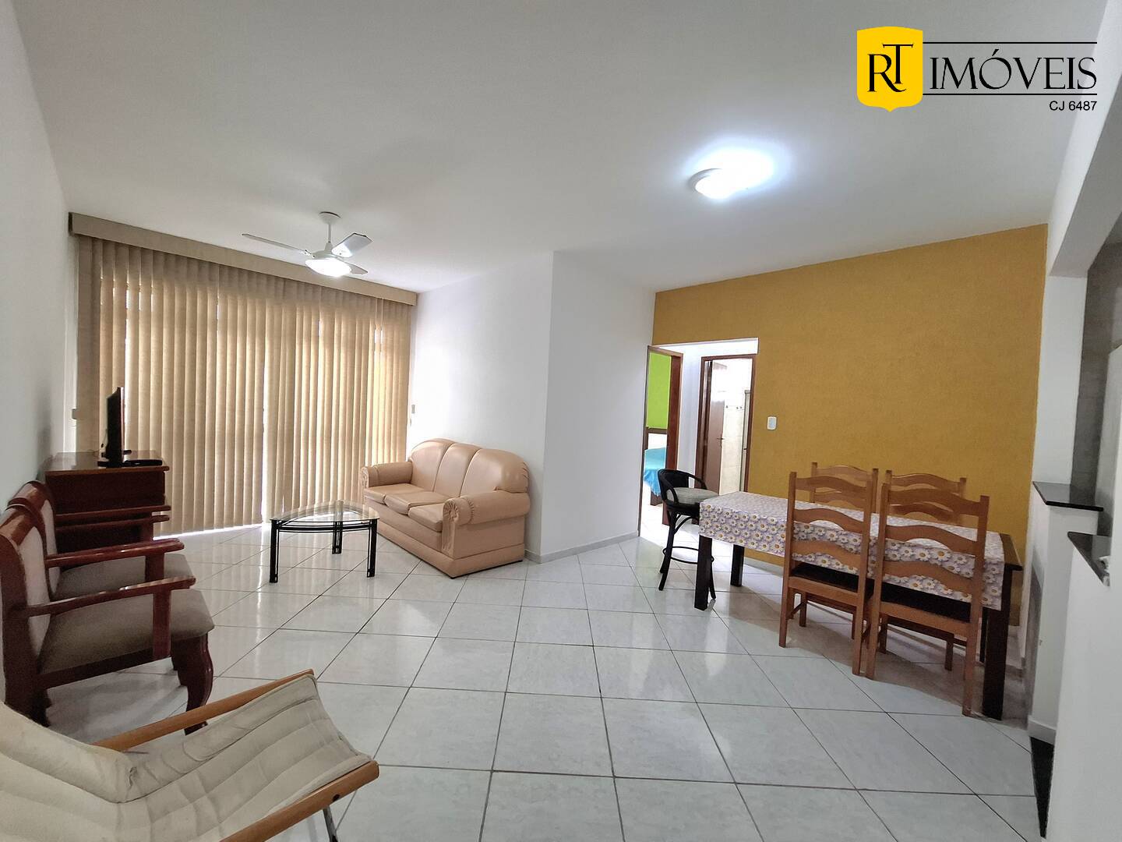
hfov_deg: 106.2
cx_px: 561
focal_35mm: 13
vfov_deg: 89.9
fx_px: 421
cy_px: 421
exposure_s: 1/40
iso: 200
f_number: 2.2
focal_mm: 1.74
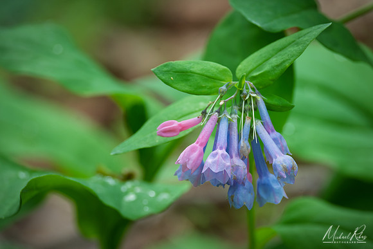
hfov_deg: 5.5
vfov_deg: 3.7
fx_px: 3886
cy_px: 124
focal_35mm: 375
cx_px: 186
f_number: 8
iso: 180
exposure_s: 1/100
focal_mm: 250
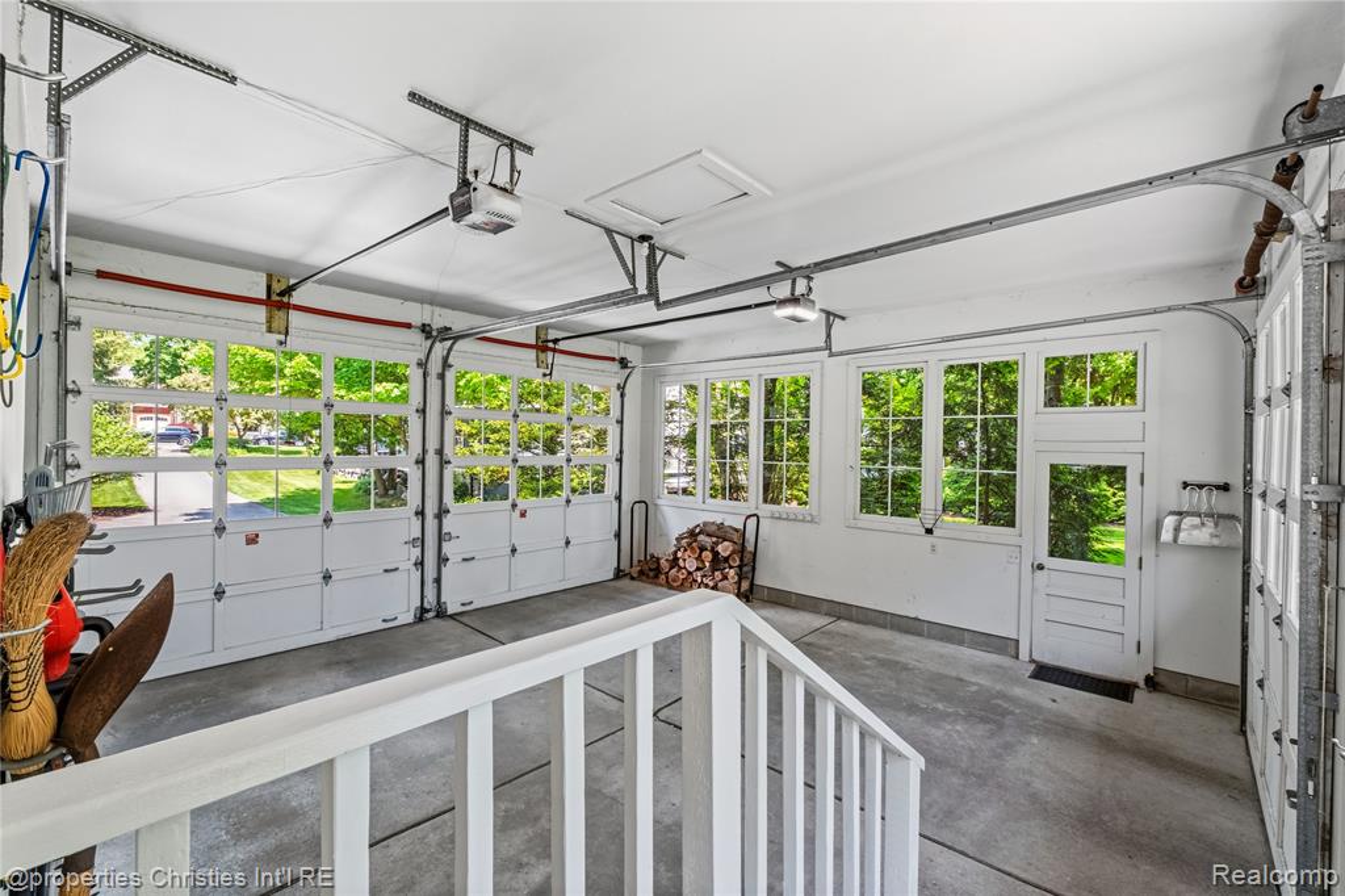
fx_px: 560
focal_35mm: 15
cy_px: 448
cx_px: 672
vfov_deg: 77.3
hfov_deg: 100.4
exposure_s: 1/4
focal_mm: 10
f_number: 8
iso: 640
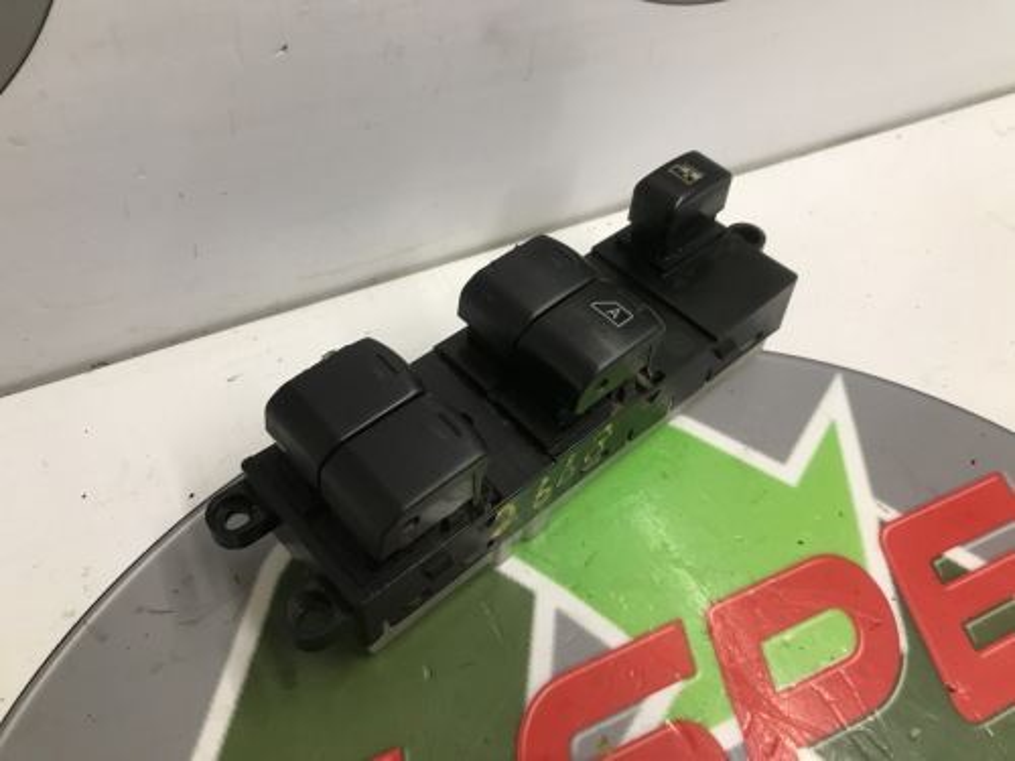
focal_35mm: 28
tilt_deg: -48.3
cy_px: 380
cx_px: 508
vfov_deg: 49.7
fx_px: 821
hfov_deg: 63.4
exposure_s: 1/25
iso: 32
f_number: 1.8
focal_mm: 3.99
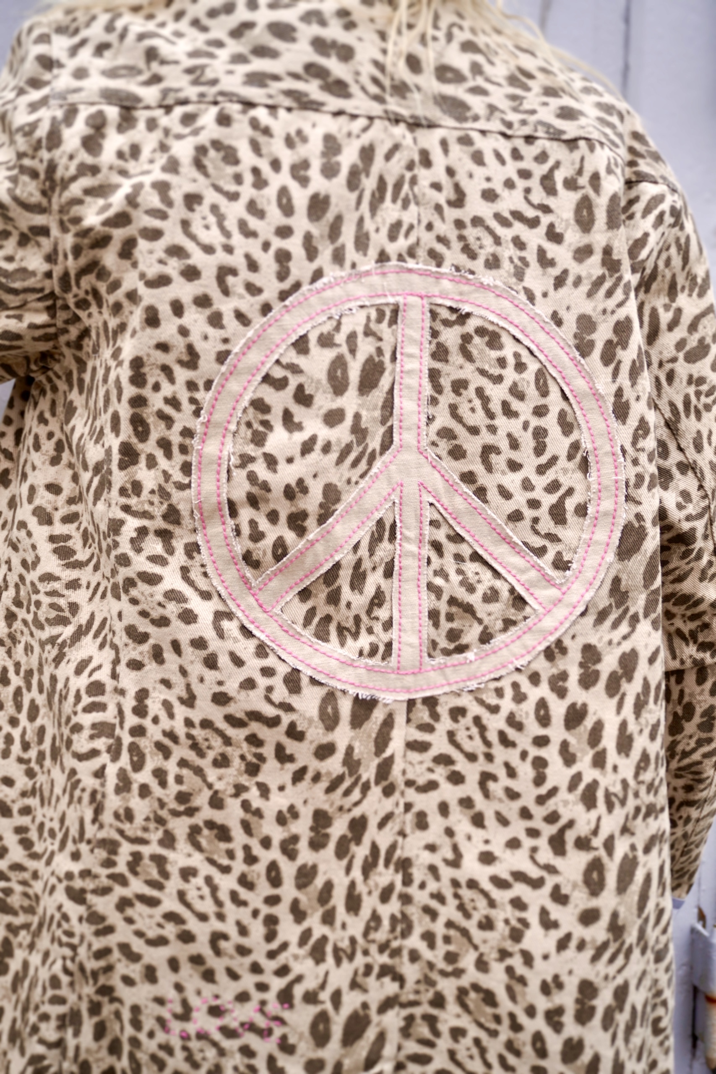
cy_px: 537
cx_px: 358
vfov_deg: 45.0
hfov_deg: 30.9
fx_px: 1297
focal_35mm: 44
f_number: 4.5
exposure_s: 1/160
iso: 100
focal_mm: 29
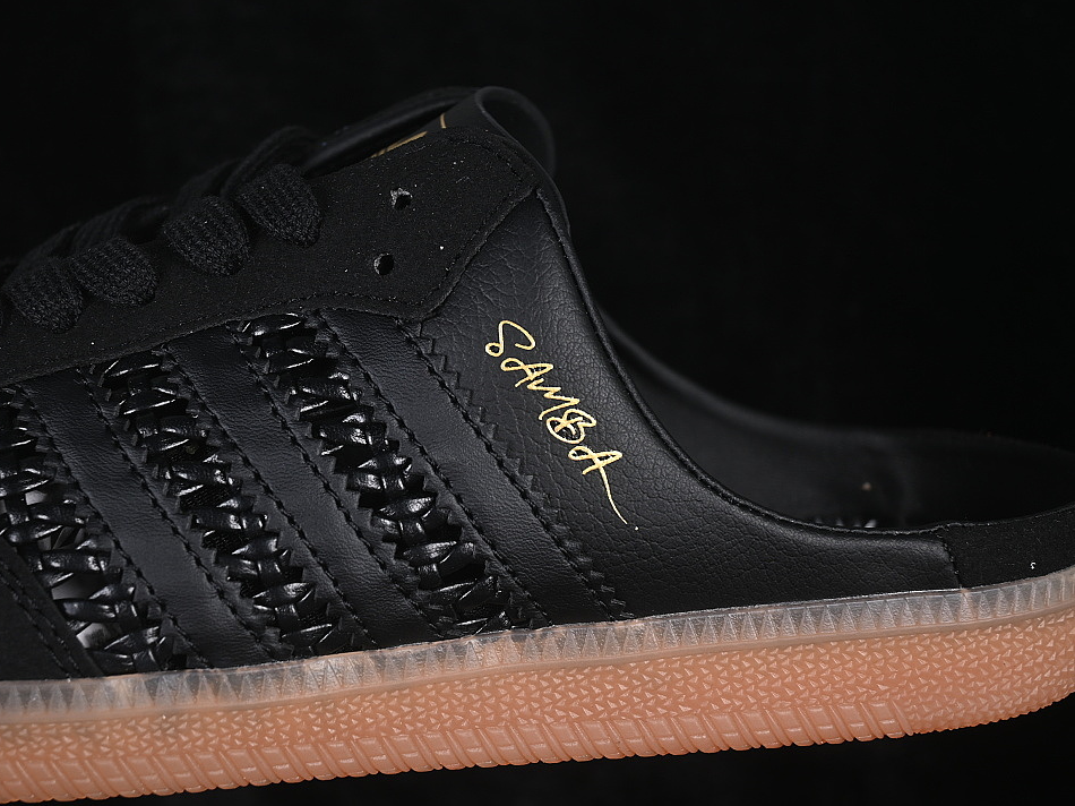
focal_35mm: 82
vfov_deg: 18.0
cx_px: 467
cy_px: 401
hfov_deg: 23.8
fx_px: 2546
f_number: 6.3
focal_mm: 50
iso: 160
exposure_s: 1/50
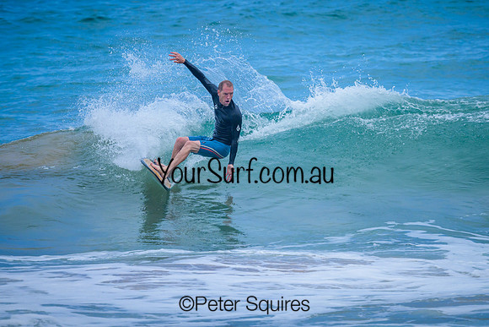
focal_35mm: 1099
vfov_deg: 1.3
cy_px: 137
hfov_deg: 1.9
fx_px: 14932
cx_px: 293
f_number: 6.3
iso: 560
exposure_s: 1/3200
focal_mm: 800
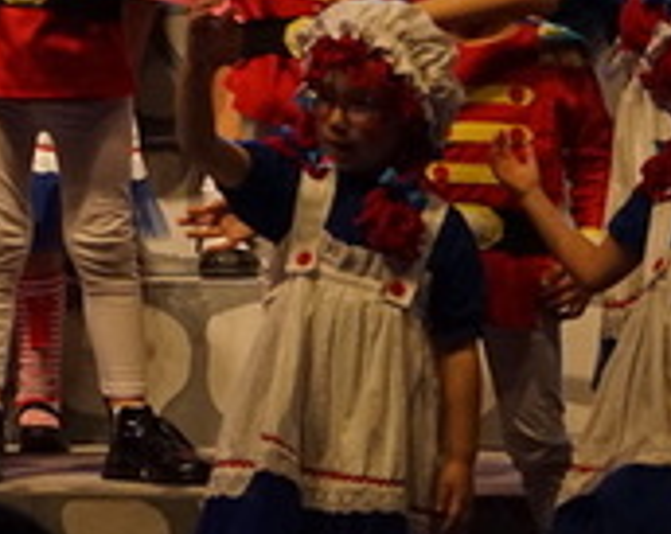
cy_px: -454
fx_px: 13342
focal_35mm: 673
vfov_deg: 2.3
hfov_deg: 2.9
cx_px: -156
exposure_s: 1/250
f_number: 4.5
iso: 3200
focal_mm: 154
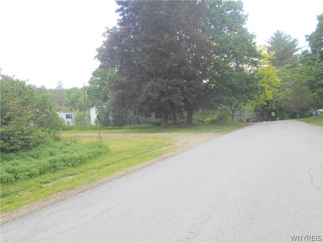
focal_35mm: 26
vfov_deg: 53.1
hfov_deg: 67.3
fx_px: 243
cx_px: 162
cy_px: 122
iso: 80
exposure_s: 1/160
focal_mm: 4.6
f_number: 3.2
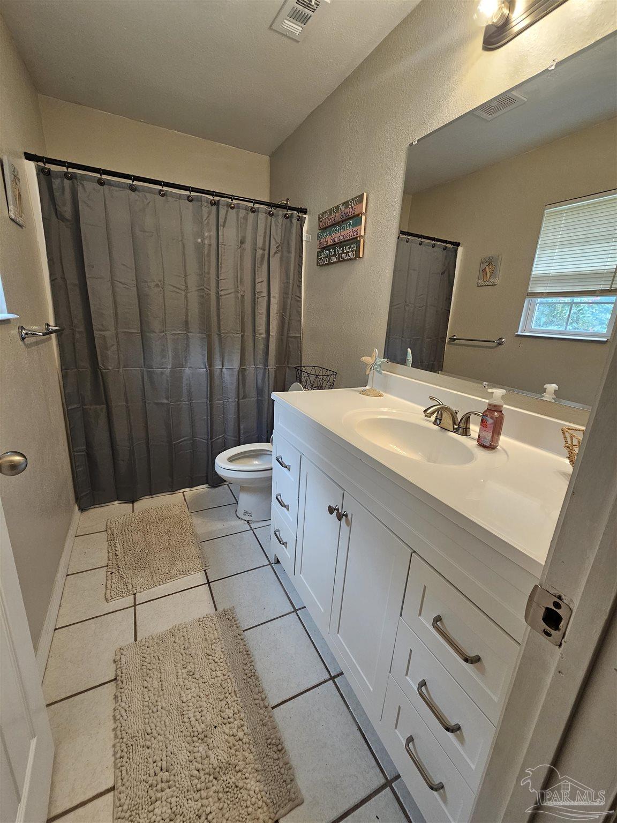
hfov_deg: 89.9
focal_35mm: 13
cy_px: 412
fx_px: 309
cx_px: 308
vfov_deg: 106.2
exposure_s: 1/60
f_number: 2.2
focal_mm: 2.2
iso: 160
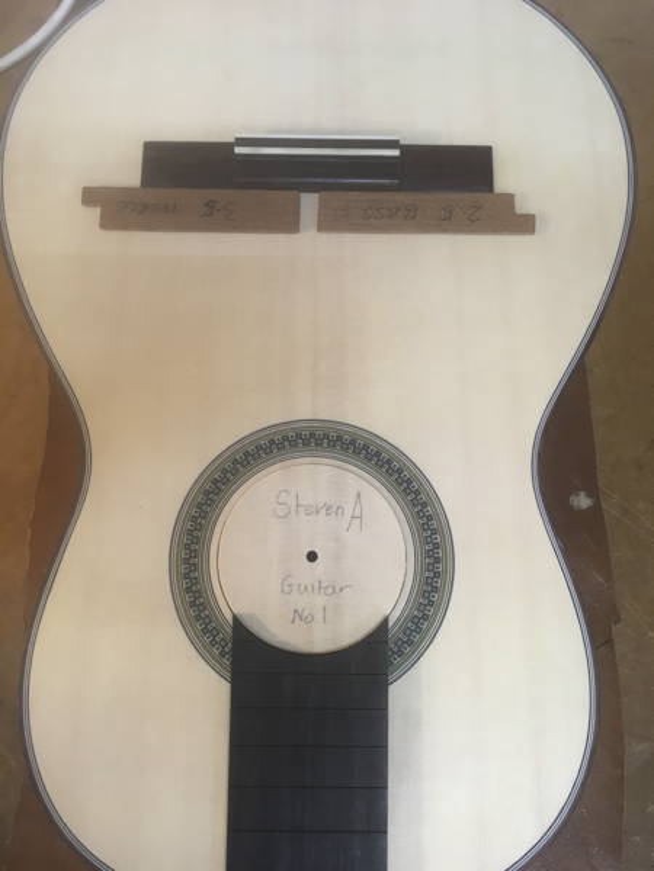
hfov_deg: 48.2
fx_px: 731
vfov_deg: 61.7
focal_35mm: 29
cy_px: 436
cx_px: 327
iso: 80
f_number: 2.2
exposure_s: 1/33
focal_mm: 4.15
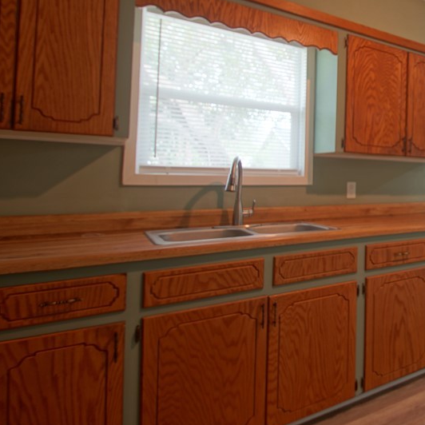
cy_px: 161
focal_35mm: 26
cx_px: 418
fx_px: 361
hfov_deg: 50.3
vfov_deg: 60.2
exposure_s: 1/5
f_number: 4.5
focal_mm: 10
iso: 100
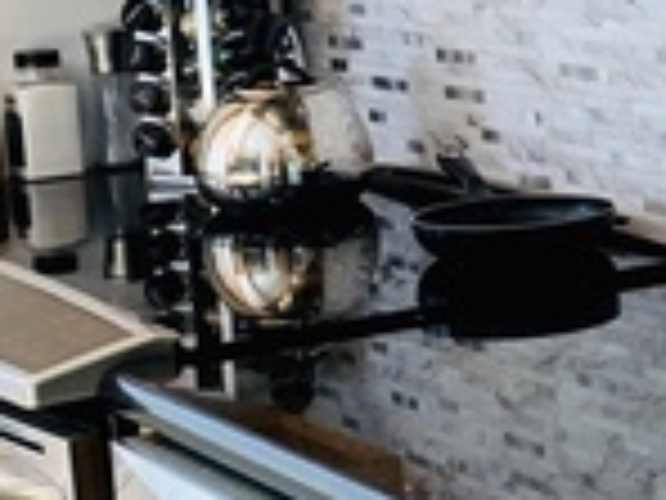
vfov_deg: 12.6
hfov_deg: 15.3
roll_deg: +1.9
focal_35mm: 117
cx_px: 1069
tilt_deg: -8.6
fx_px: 2251
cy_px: 158
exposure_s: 1/120
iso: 80
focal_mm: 4.25
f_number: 1.8
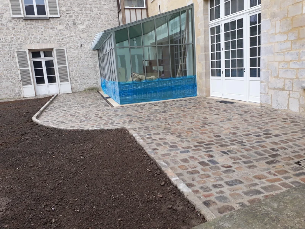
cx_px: 152
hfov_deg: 65.3
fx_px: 238
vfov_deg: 51.4
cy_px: 114
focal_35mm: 27
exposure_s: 1/216
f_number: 1.9
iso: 40
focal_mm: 3.6
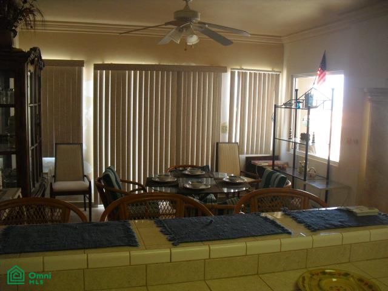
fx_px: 404
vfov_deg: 39.7
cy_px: 146
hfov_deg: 51.4
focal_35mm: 36
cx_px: 194
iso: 400
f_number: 3.1
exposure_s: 1/100
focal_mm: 6.3
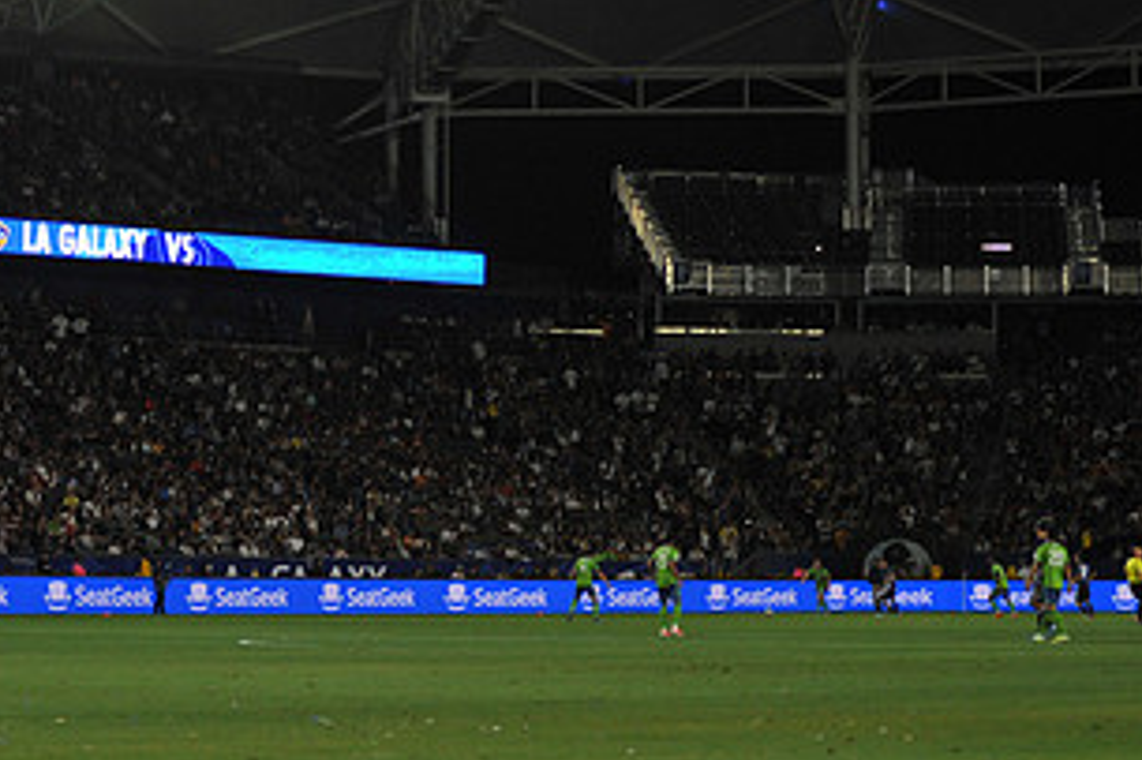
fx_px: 4217
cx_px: 356
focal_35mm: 133
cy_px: 270
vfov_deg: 10.3
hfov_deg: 15.4
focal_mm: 70
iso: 1600
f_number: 2.8
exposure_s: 1/2000
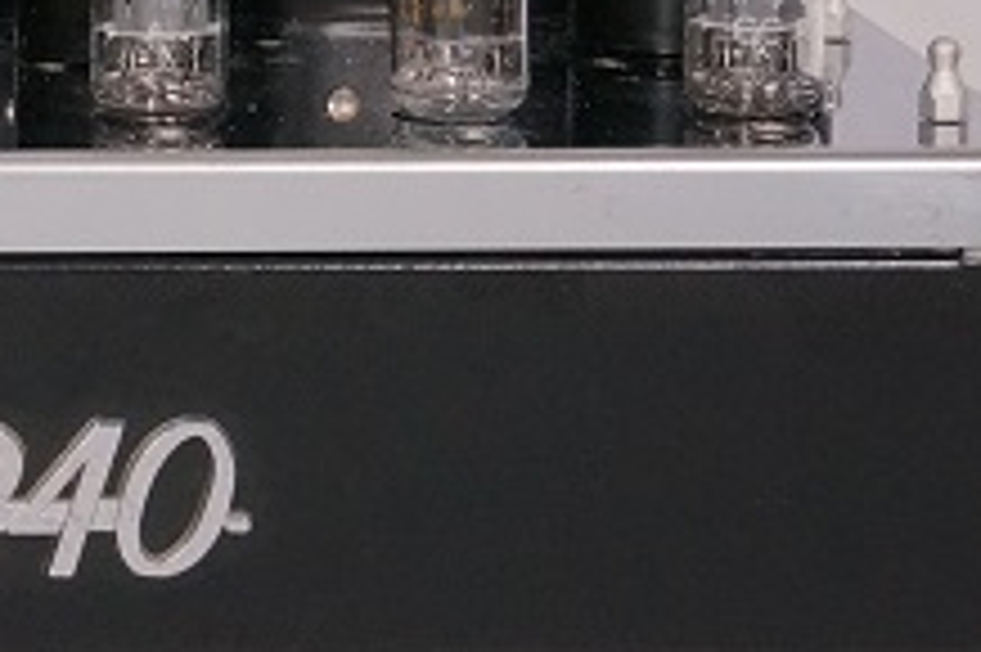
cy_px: -106
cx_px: -297
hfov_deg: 11.0
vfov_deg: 7.4
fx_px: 4994
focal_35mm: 183
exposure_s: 1/100
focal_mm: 43
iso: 3200
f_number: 11
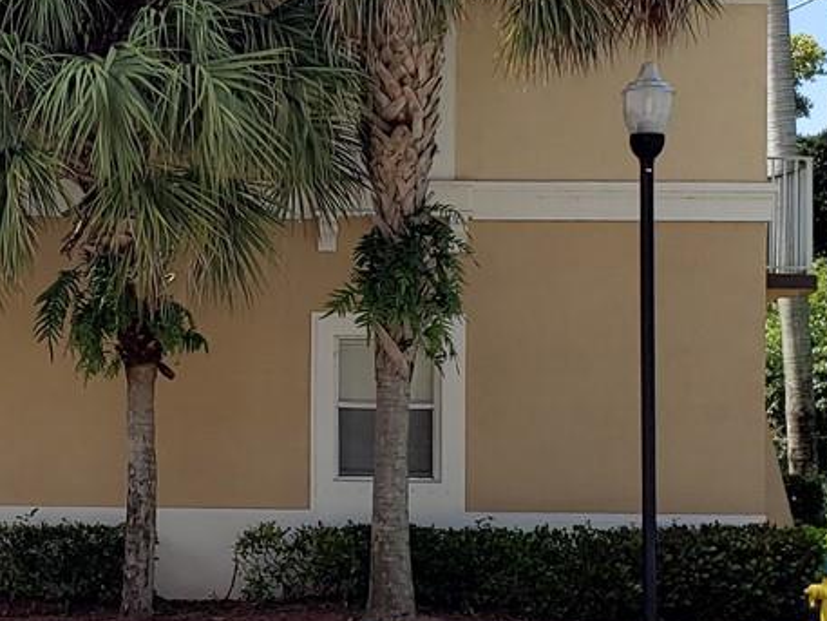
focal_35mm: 91
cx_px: 43
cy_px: 310
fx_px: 2175
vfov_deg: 16.2
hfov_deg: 21.0
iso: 50
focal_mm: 4.3
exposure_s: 1/1238
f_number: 2.4
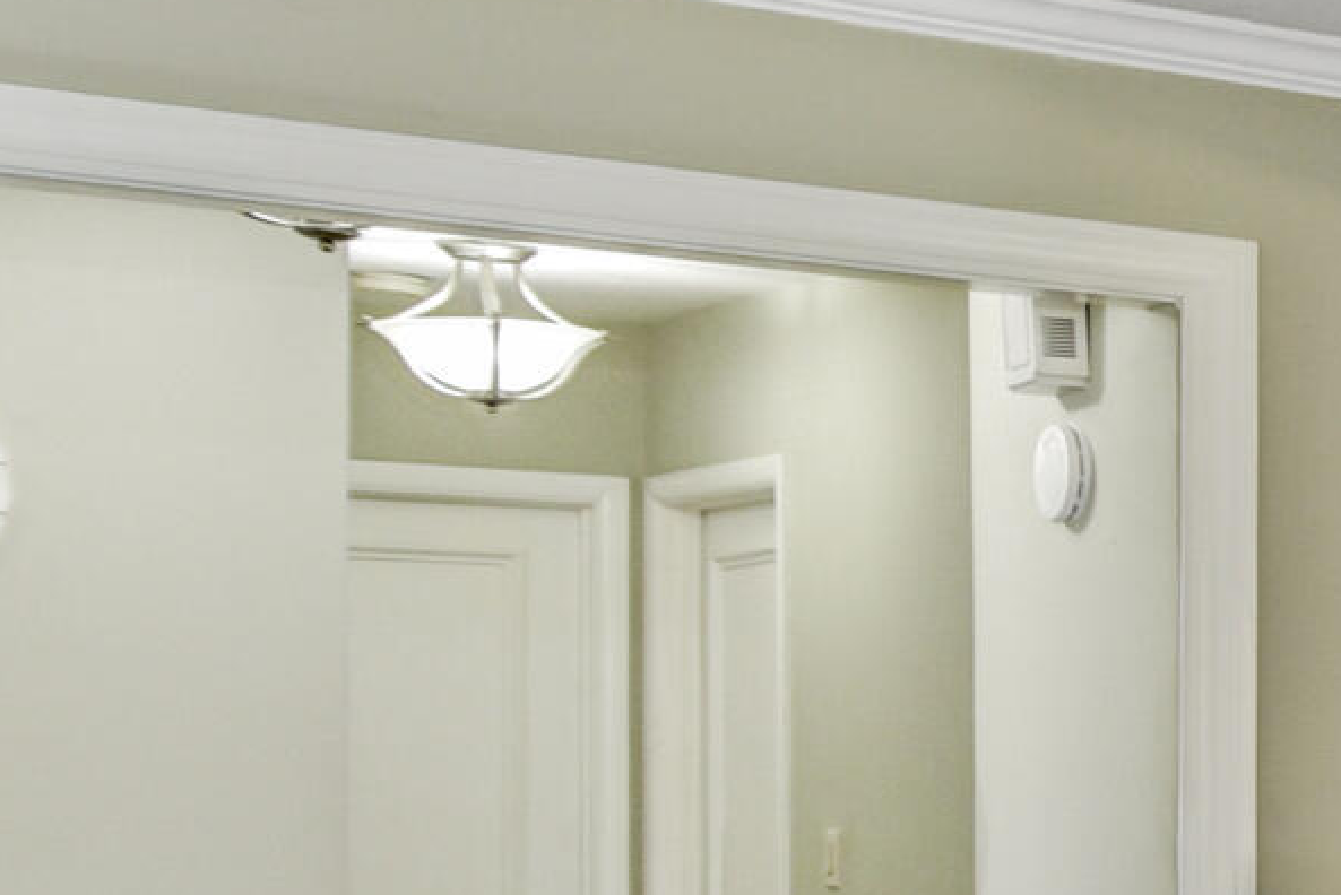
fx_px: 3205
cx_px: 3388
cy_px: 728
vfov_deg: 15.8
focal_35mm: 86
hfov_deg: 14.0
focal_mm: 17
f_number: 5.6
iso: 320
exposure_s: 1/60
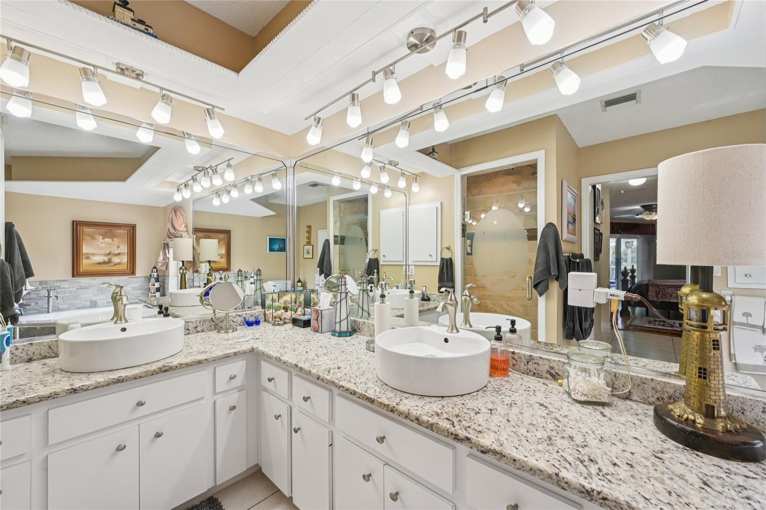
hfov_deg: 104.3
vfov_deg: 81.2
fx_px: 298
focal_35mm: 14
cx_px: 383
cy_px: 255
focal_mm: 14
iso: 400
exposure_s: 1/40
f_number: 8
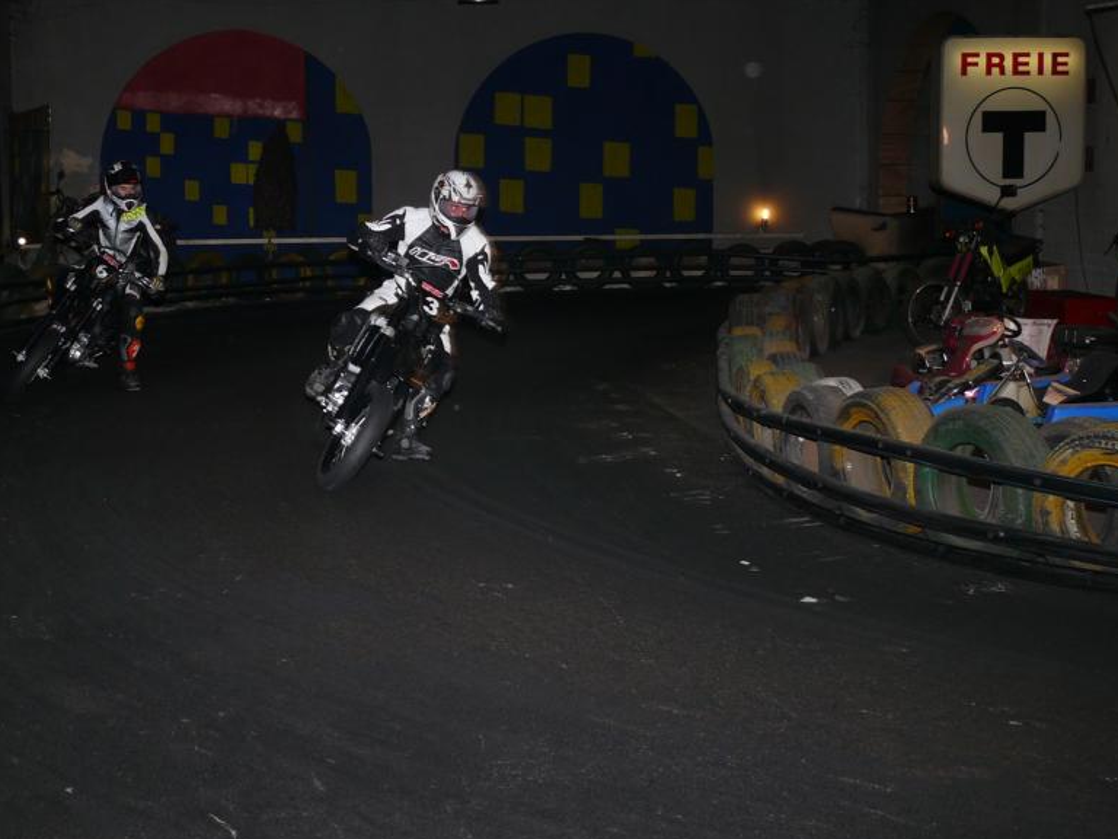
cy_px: 347
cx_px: 486
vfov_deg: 28.0
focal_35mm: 52
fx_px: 1679
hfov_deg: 36.8
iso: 100
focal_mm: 8.3
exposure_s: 1/30
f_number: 2.8
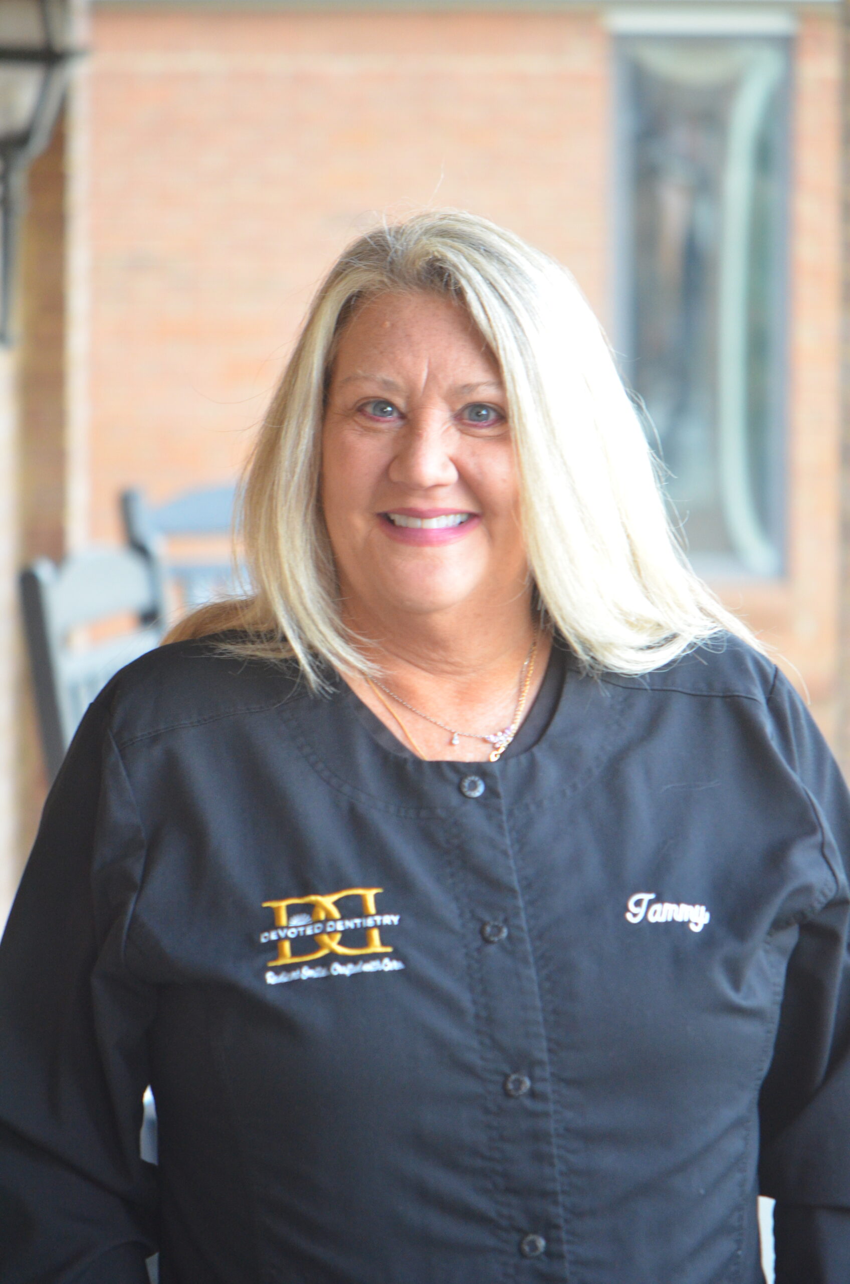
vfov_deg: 16.1
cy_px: 642
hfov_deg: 10.7
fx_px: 4535
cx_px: 425
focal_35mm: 128
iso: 1600
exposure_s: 1/60
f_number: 3.5
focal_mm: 85
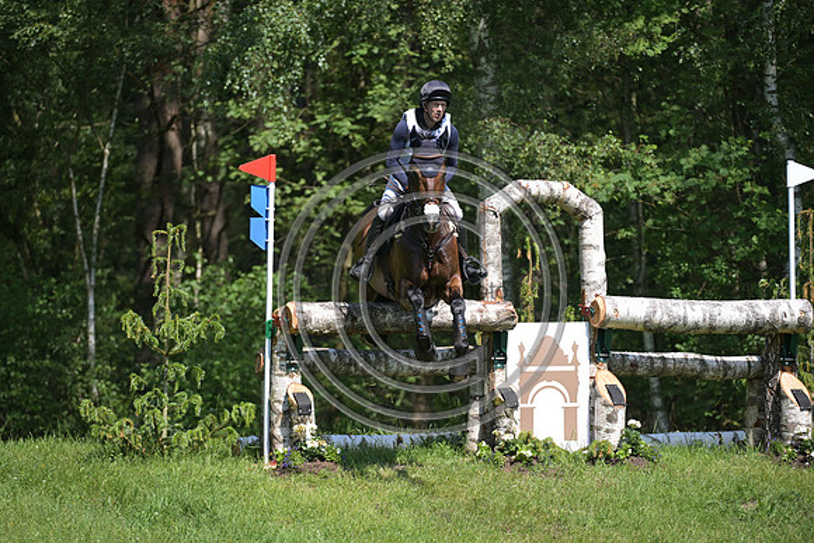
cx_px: 407
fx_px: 6332
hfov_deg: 7.4
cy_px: 272
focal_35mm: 280
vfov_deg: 4.9
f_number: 5
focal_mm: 280
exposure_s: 1/1250
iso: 320
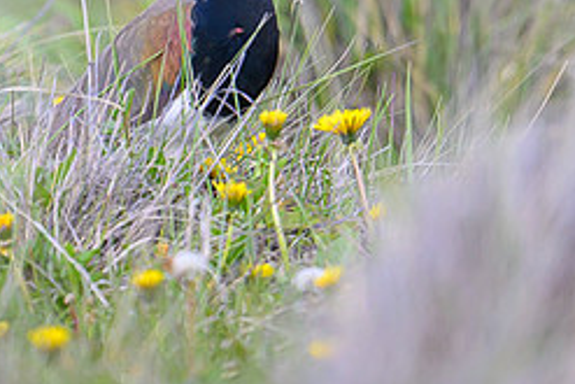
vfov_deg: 0.6
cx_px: 281
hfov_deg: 1.0
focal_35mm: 2154
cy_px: -178
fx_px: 34423
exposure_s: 1/2000
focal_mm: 560
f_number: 4
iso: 800
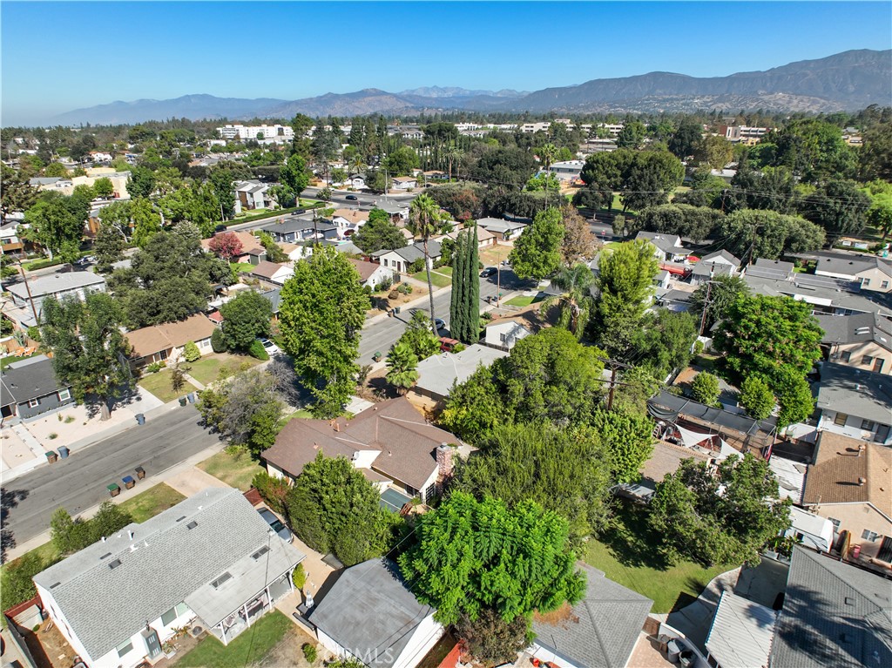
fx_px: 618
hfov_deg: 71.6
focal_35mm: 24
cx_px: 446
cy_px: 334
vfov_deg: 56.8
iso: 100
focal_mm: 12.29
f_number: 2.8
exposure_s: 1/1600
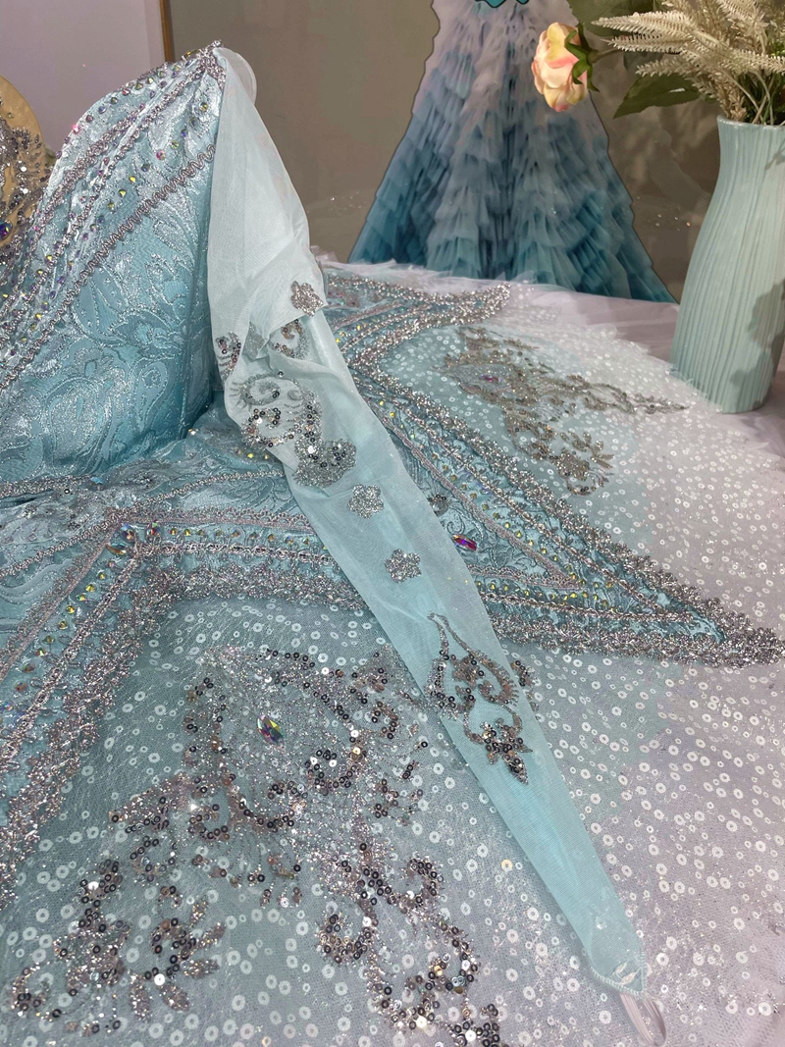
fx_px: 786
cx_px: 392
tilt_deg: -25.2
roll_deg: +0.1
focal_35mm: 26
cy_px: 524
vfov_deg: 67.3
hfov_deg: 53.1
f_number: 1.6
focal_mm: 4.2
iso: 32
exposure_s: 1/543
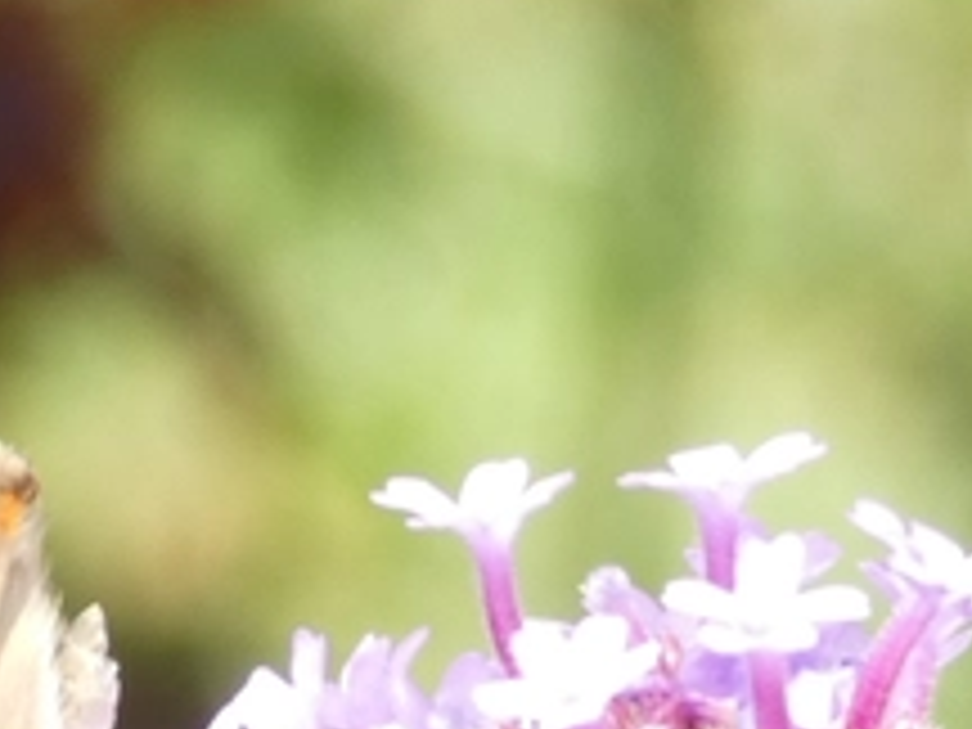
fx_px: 15191
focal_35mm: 541
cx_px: 243
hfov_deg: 3.7
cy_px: 832
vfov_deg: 2.7
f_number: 5.5
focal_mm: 32.7
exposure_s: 1/50
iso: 80
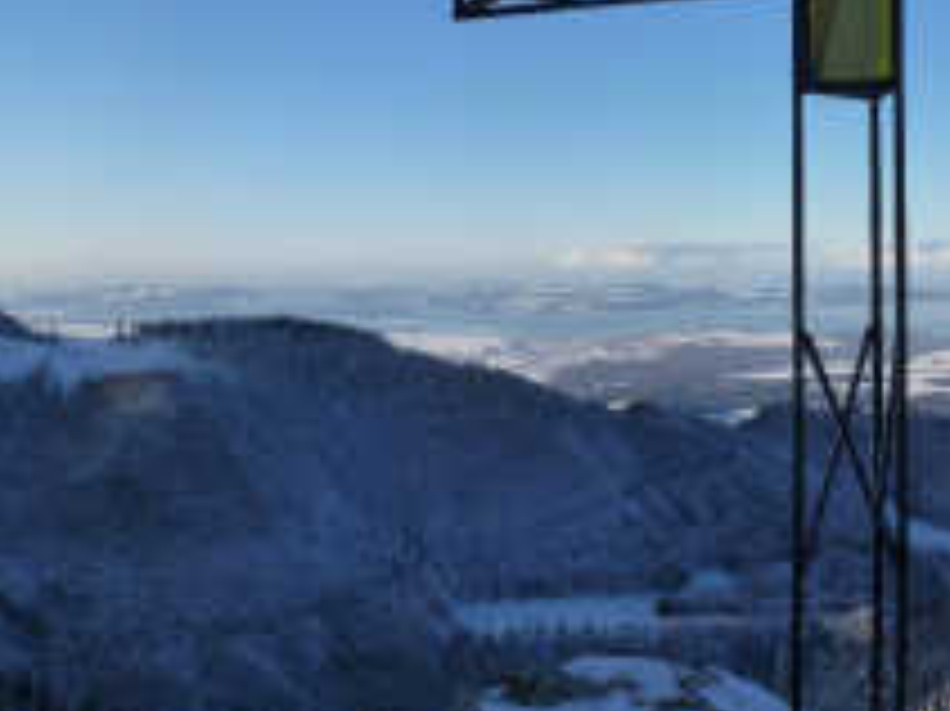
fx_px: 1125
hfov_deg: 44.0
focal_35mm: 41
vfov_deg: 34.5
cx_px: 734
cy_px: 198
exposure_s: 1/500
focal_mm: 4.3
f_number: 4.5
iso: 160
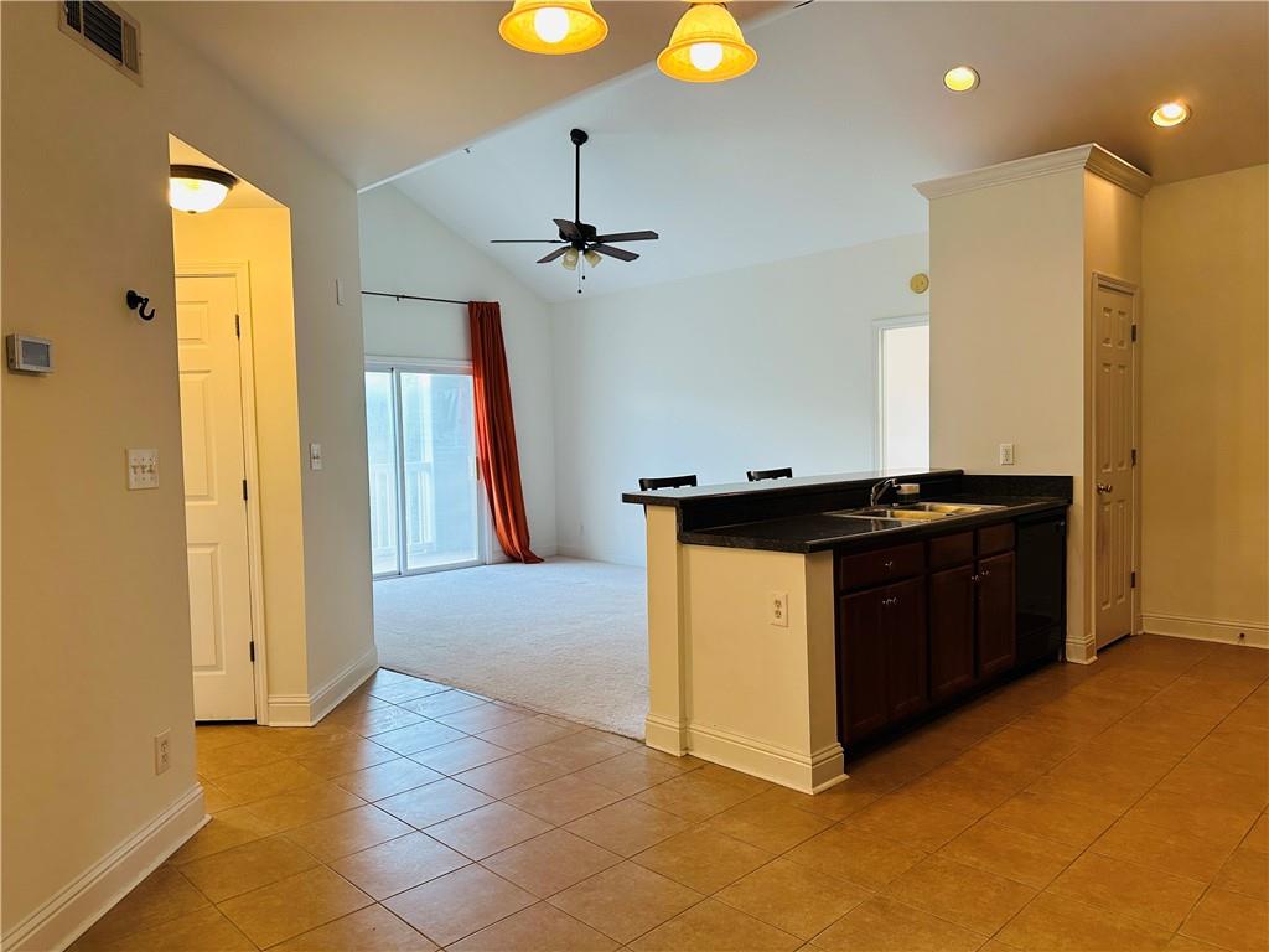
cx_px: 634
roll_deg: +1.1
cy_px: 476
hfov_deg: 71.6
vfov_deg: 56.8
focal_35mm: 24
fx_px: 880
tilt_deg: -2.9
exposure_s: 1/120
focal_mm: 6.86
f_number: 1.78
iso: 160
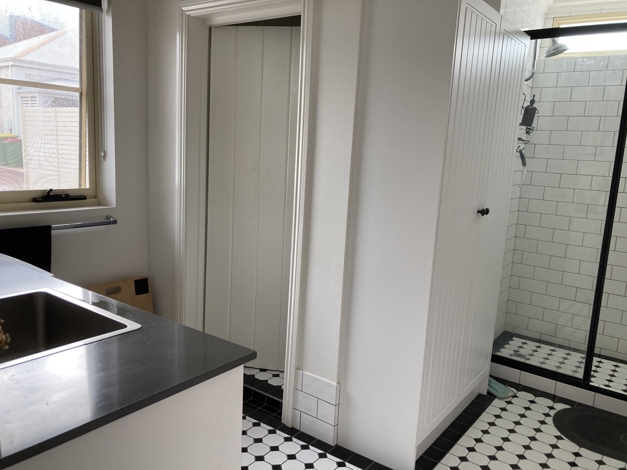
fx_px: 507
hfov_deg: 63.4
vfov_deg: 49.7
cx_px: 314
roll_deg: -2.7
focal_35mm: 28
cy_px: 235
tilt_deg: -9.3
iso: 80
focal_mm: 3.99
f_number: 1.8
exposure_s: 1/91
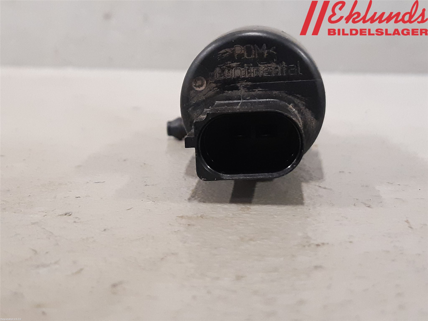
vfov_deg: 53.1
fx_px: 321
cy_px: 160
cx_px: 214
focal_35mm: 26
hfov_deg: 67.3
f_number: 1.7
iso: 250
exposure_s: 1/50
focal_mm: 3.93
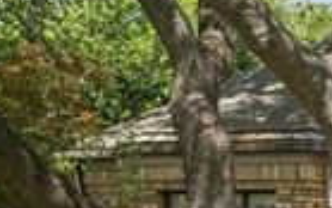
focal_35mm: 135
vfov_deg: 9.5
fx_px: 1222
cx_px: 1001
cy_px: 282
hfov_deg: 10.6
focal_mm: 18
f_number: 8
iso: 250
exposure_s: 1/40
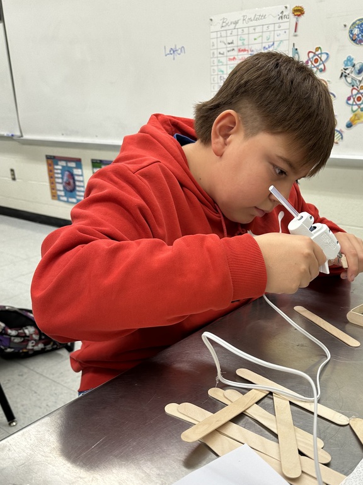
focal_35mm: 32
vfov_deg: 56.2
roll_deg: -0.9
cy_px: 298
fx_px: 447
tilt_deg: -23.2
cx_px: 232
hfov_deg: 43.7
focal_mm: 6.86
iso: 80
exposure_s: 1/120
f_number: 1.78
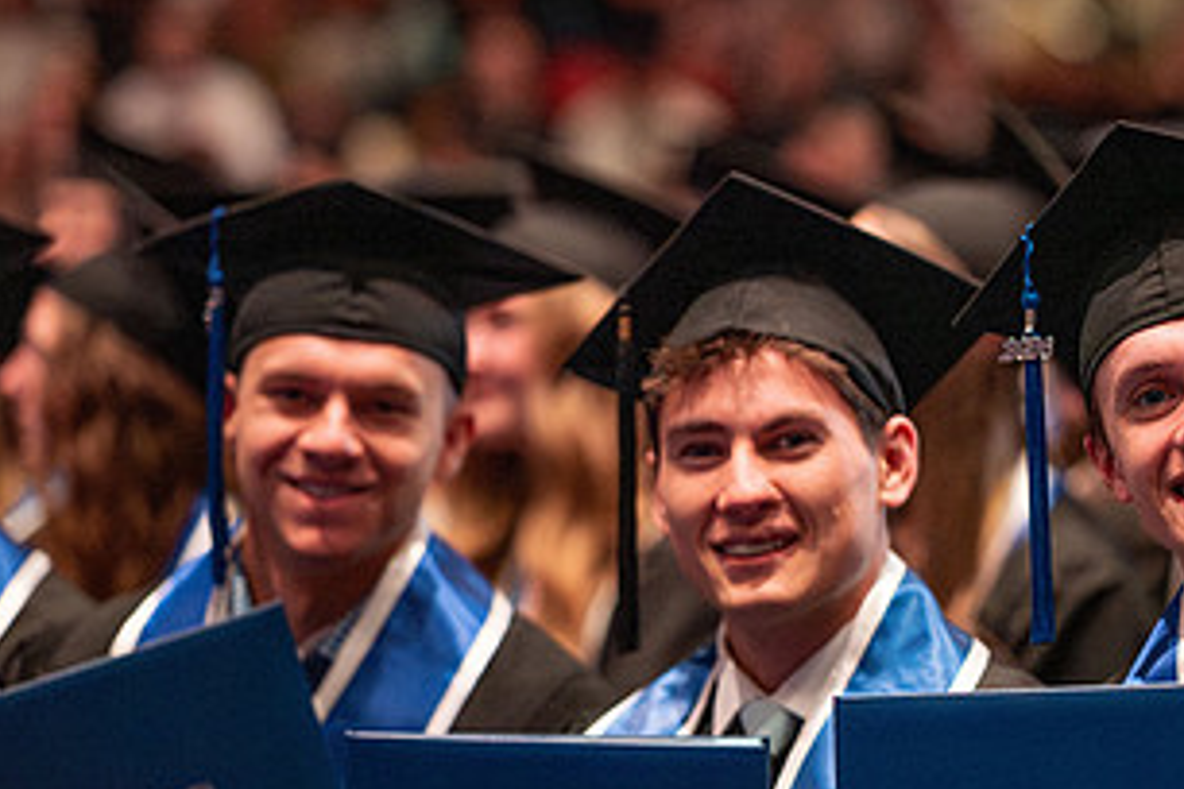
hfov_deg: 10.3
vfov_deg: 6.9
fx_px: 6544
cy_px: 431
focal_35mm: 199
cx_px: 1110
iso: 1600
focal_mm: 105
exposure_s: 1/320
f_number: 2
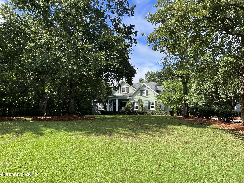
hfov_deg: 67.3
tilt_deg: +8.5
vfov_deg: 53.1
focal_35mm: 26
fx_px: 183
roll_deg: -0.8
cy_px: 92
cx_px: 122
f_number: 1.5
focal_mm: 5.7
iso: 50
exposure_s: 1/1669
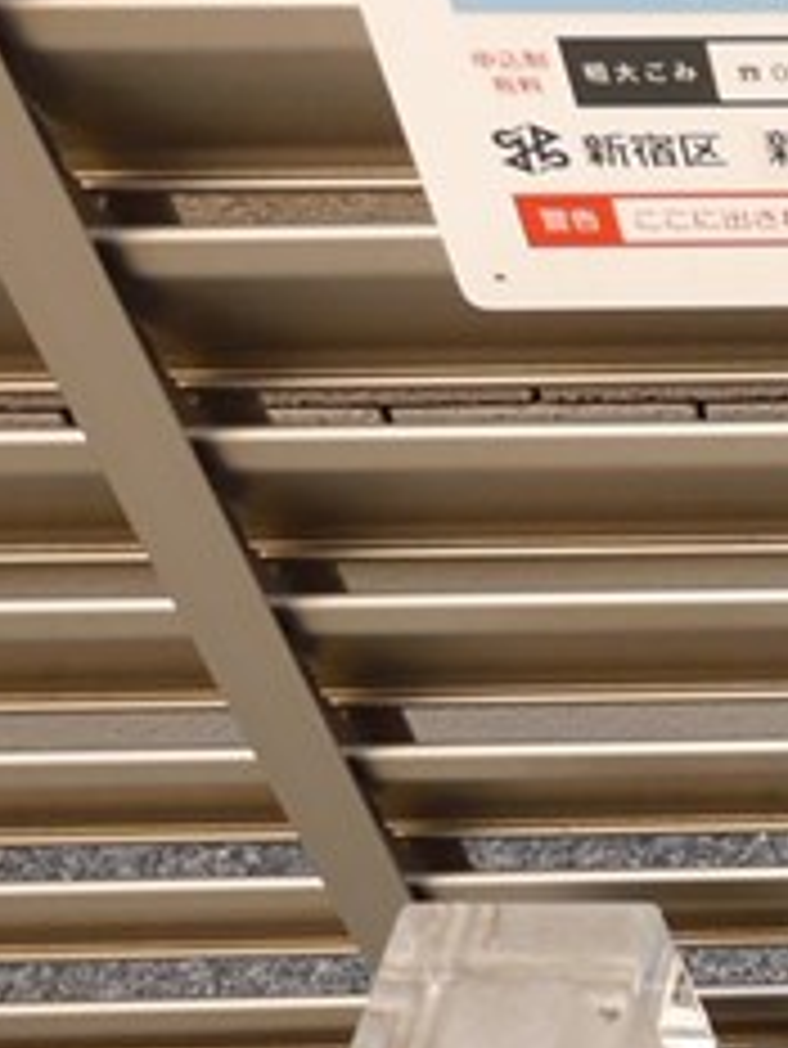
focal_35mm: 77
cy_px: 414
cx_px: 1490
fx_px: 2335
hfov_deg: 15.8
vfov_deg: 25.3
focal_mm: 7
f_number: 4
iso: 250
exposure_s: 1/60
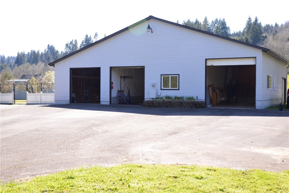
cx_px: 144
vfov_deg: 30.5
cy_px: 96
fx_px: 353
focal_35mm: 44
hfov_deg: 44.5
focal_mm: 44
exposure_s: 1/125
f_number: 9
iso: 400
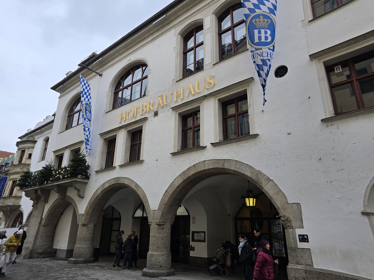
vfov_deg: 58.9
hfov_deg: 73.9
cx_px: 187
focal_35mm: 23
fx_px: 248
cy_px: 140
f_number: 1.7
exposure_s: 1/180
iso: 20
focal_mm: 6.3
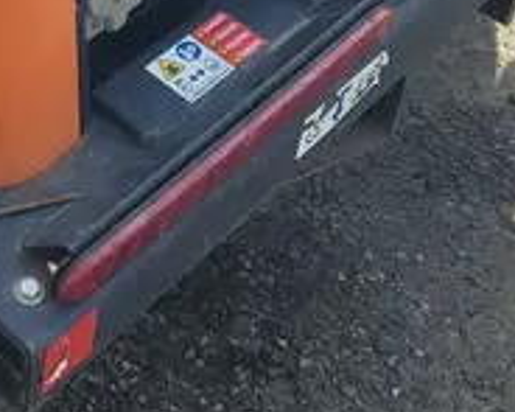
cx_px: -11
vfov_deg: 13.9
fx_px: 1539
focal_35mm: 101
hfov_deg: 18.5
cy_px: -273
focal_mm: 5.4
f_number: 1.8
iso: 40
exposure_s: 1/992
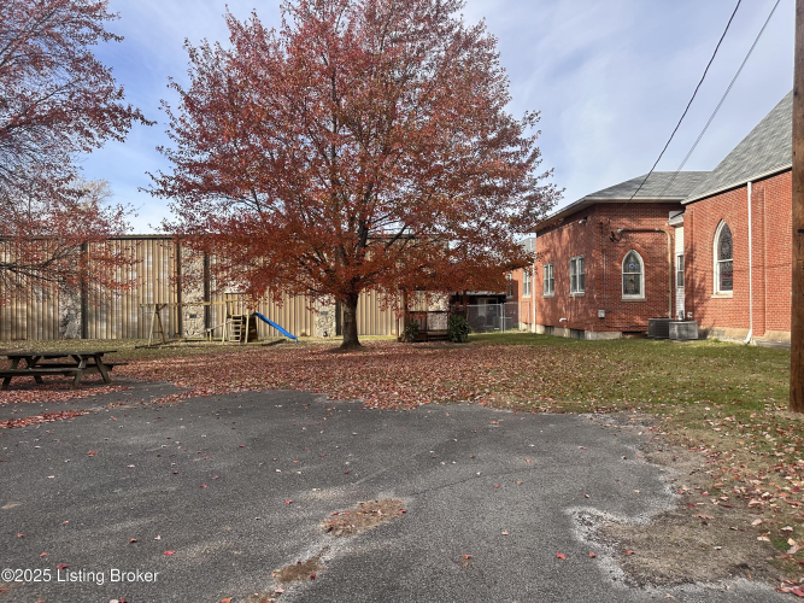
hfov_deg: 71.6
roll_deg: +1.0
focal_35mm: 24
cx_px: 402
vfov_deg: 56.8
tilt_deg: +0.1
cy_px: 302
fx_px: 557
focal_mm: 6.86
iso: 80
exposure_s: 1/2155
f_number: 1.78
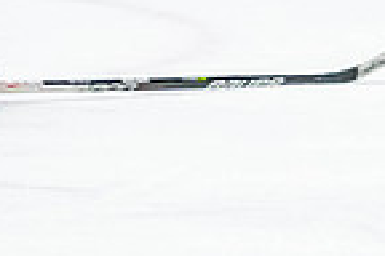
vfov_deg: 1.3
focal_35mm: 1030
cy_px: -116
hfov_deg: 2.0
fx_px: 11014
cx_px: -664
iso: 2500
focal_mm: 135
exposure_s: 1/640
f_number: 2.8
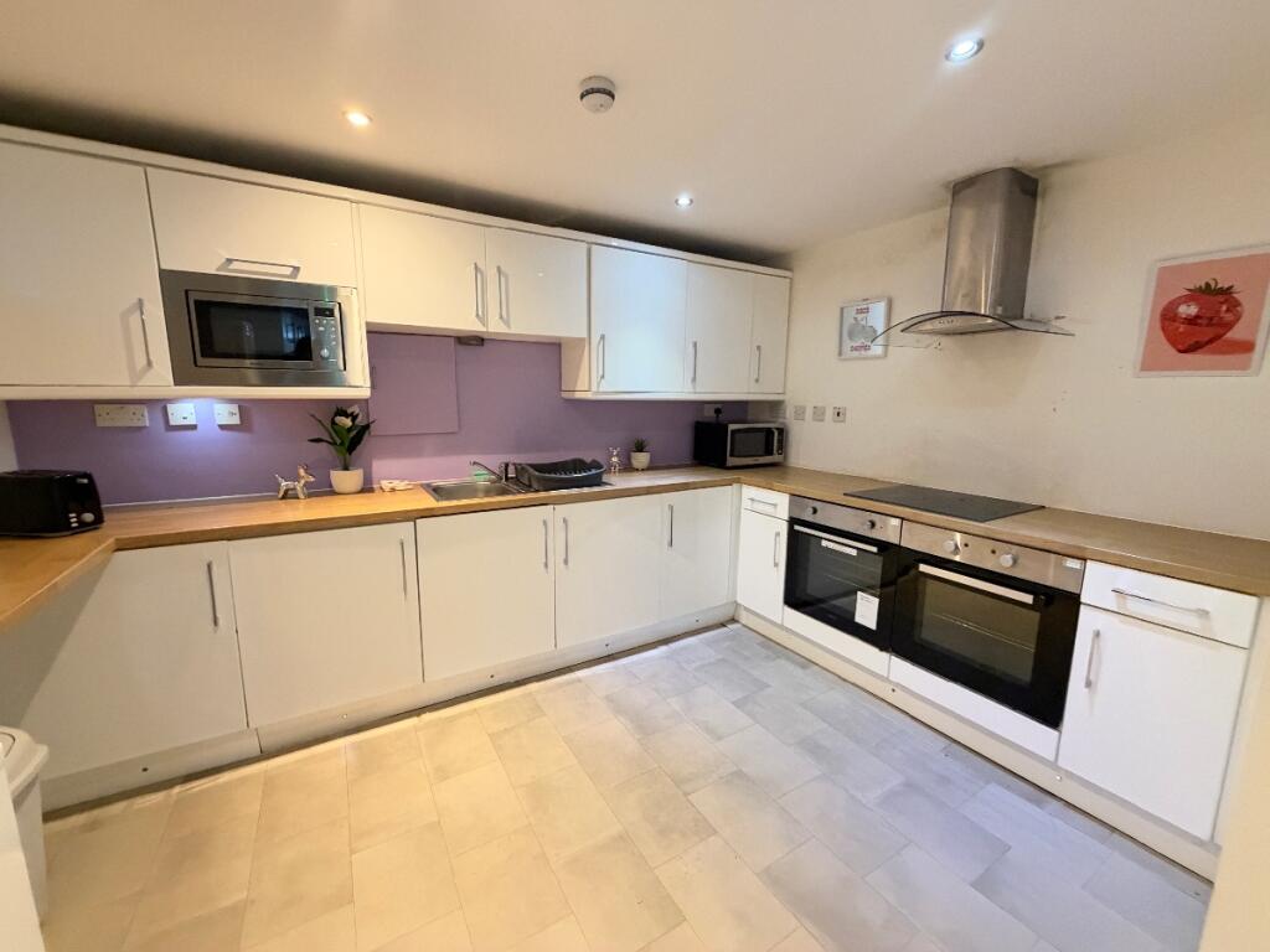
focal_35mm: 14
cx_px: 635
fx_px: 514
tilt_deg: -8.5
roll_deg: -0.6
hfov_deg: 102.1
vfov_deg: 85.7
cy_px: 476
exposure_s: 1/50
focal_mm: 2.22
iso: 800
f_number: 2.2
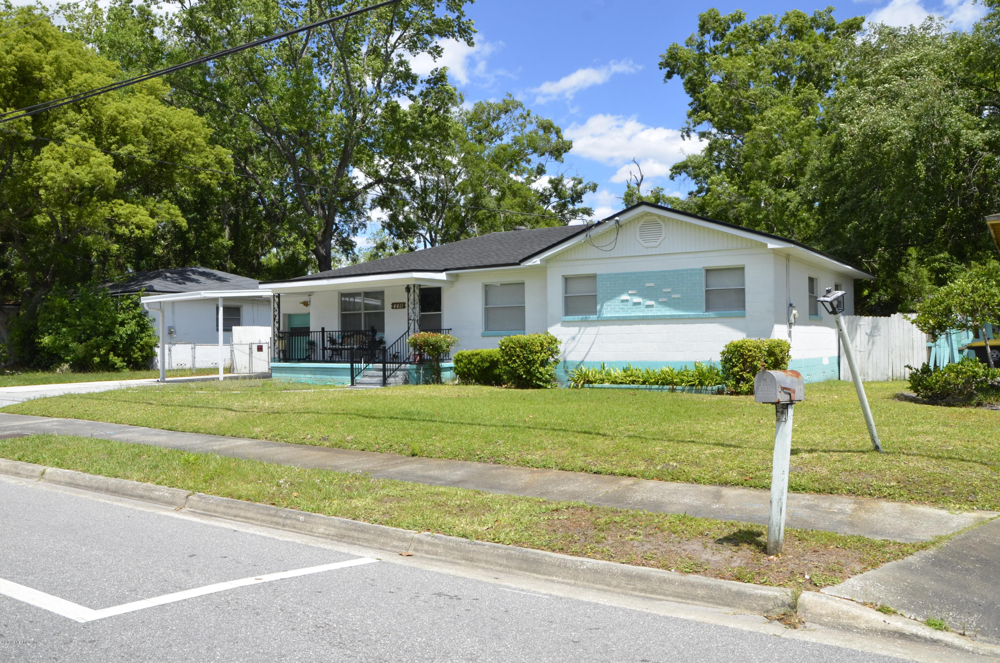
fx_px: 748
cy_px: 332
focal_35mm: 27
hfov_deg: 67.5
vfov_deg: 47.7
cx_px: 500
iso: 400
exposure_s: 1/500
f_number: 11
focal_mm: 18
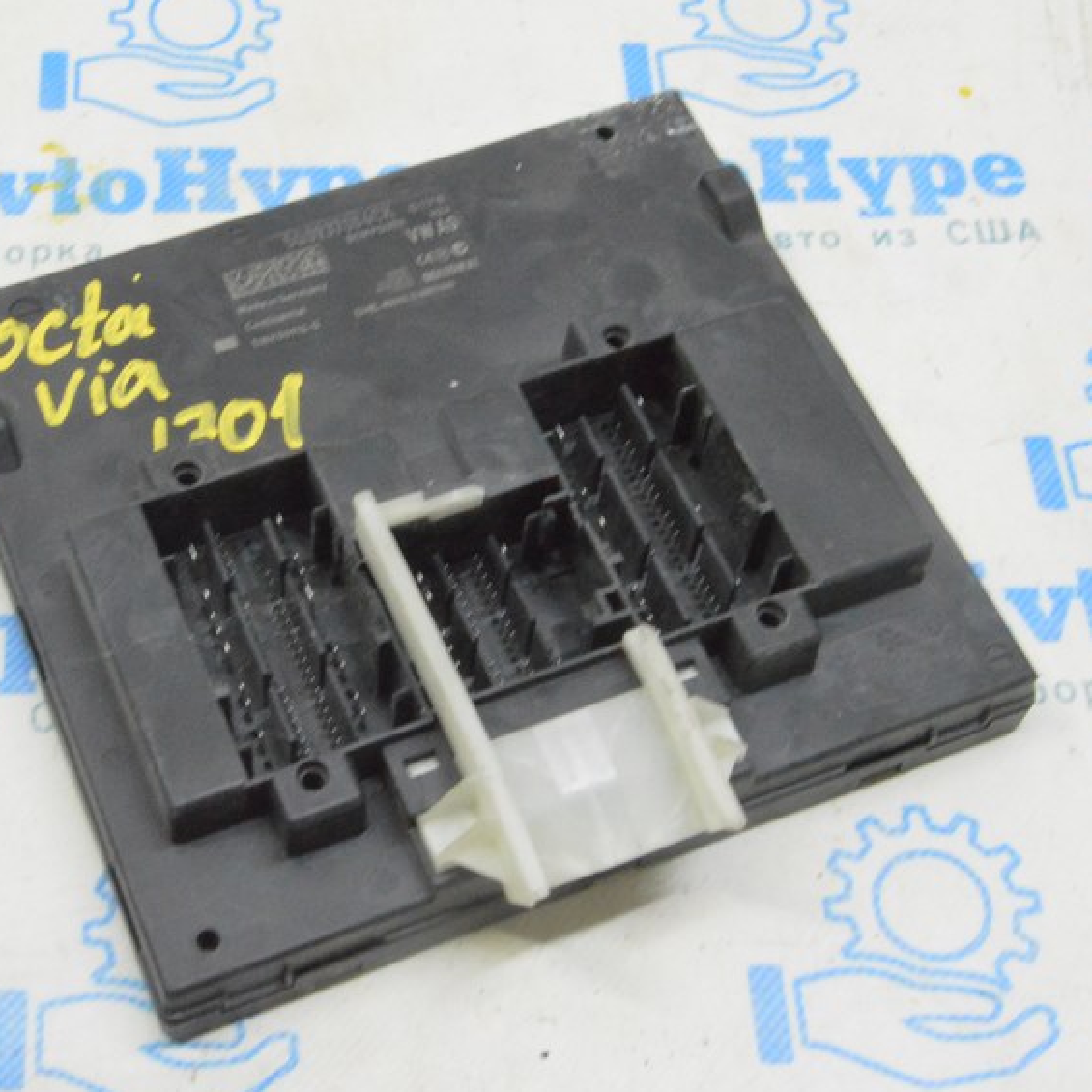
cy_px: 494
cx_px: 346
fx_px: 2141
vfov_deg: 28.6
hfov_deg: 28.4
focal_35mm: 60
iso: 6400
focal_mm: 26
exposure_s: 1/15
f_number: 20
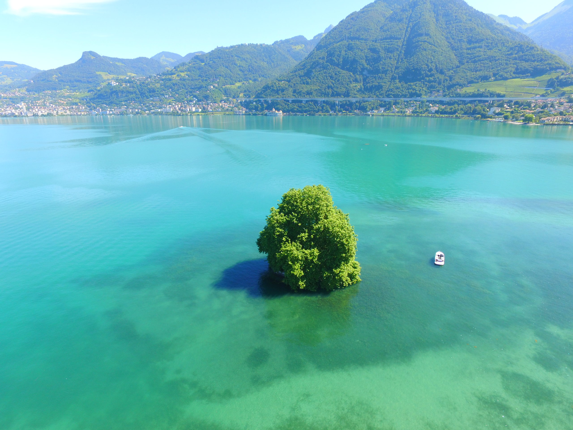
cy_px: 215
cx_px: 286
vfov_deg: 66.0
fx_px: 331
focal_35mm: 20
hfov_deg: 81.7
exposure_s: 1/320
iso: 100
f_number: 2.8
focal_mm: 3.61
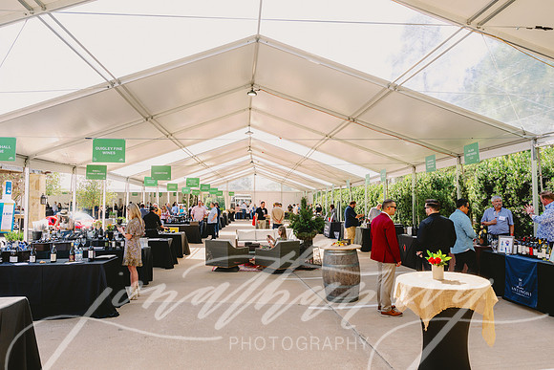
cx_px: 277
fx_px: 400
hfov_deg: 69.4
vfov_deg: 49.6
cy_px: 185
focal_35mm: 26
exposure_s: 1/200
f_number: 5.6
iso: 125
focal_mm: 26
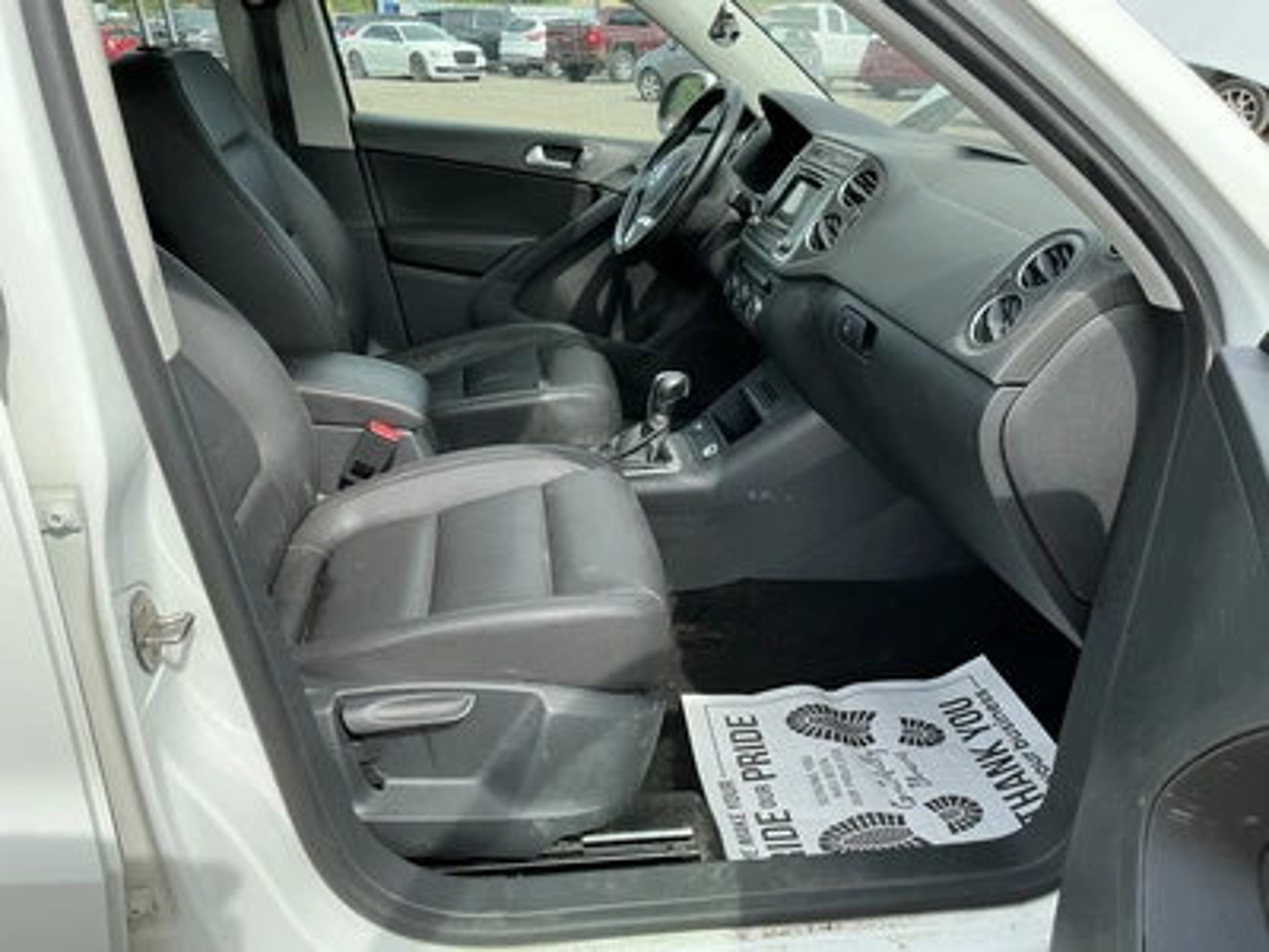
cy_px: 476
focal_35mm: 28
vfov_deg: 49.7
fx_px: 1026
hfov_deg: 63.4
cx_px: 634
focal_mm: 3
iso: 25
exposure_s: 1/338
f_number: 1.8
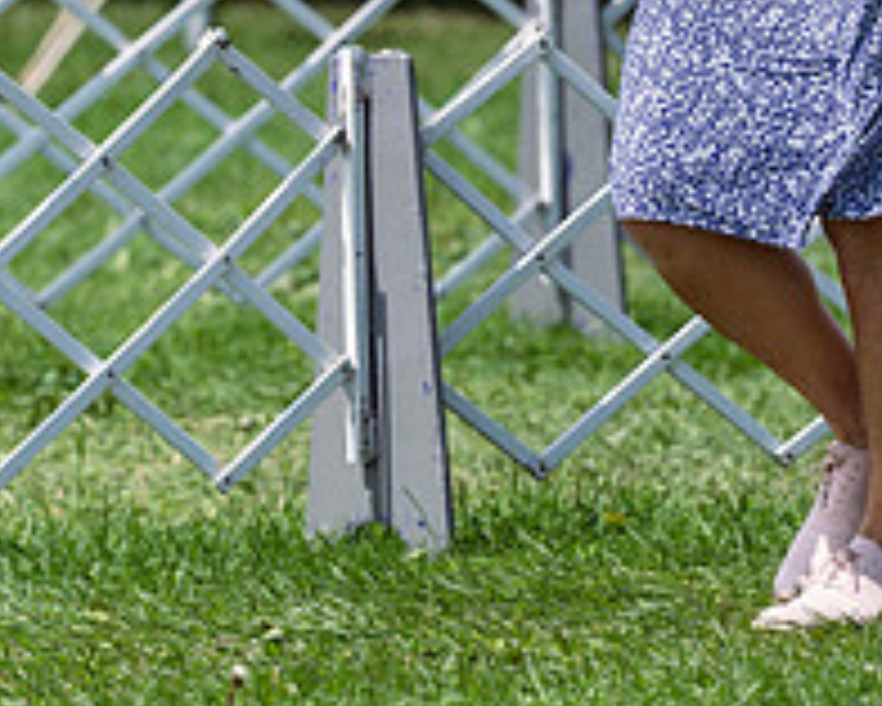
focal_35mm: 612
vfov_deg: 2.5
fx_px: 15983
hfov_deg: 3.2
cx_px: 790
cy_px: -85
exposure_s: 1/1000
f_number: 4.5
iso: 100
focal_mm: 189
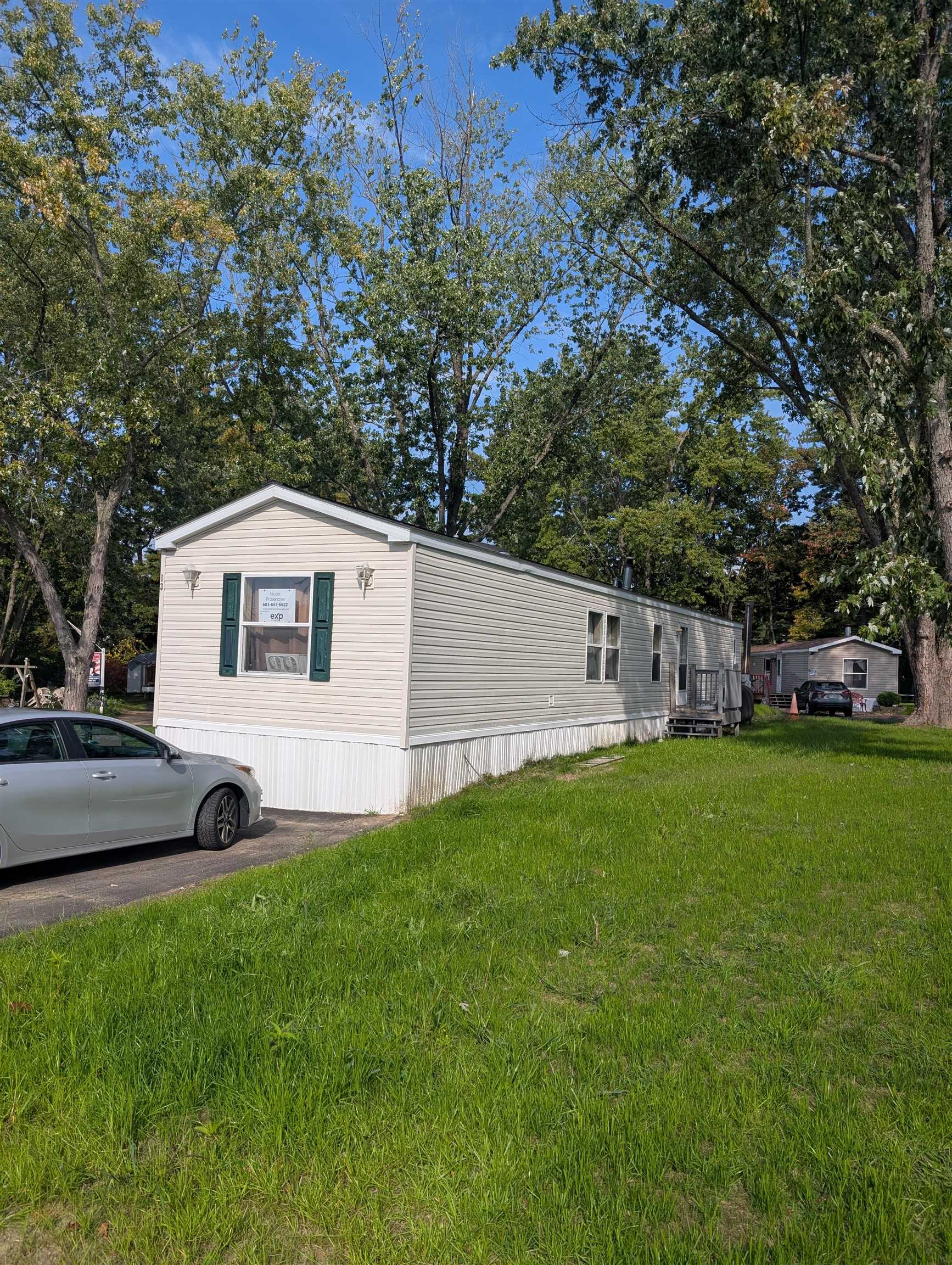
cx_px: 476
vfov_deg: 71.5
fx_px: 878
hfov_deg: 56.9
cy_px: 632
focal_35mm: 24
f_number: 1.68
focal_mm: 6.9
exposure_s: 1/1458
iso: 21
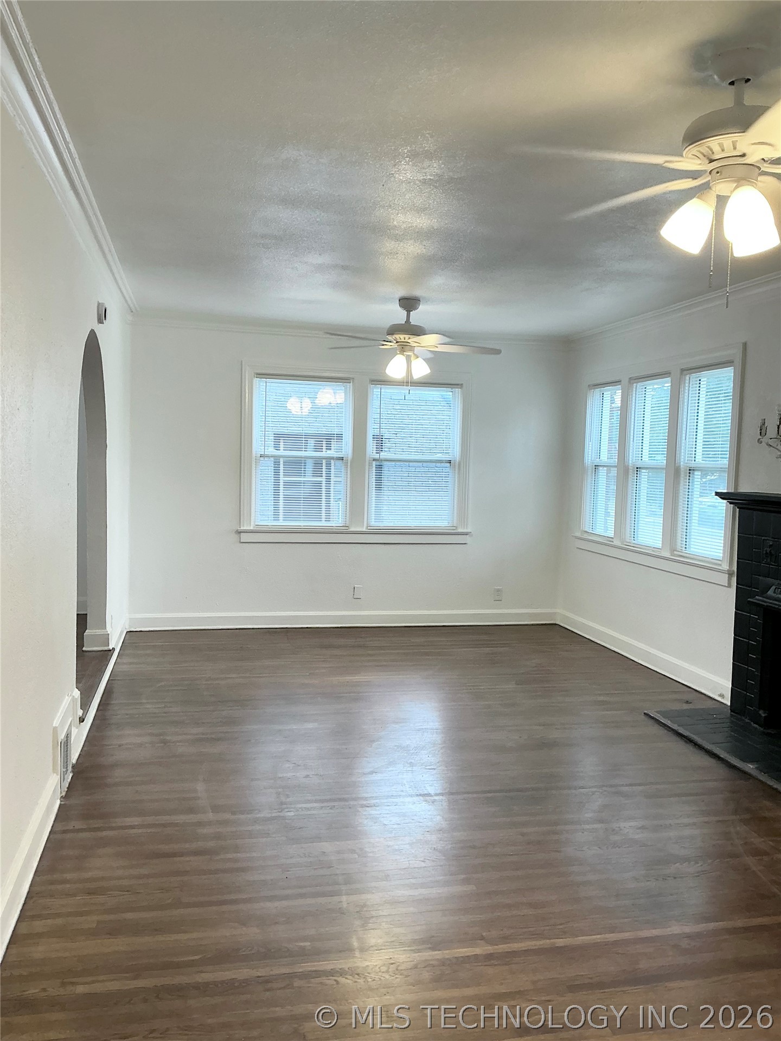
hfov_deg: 48.2
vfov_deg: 61.7
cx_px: 390
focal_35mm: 29
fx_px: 872
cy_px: 520
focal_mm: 3
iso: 50
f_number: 1.8
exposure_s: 1/60
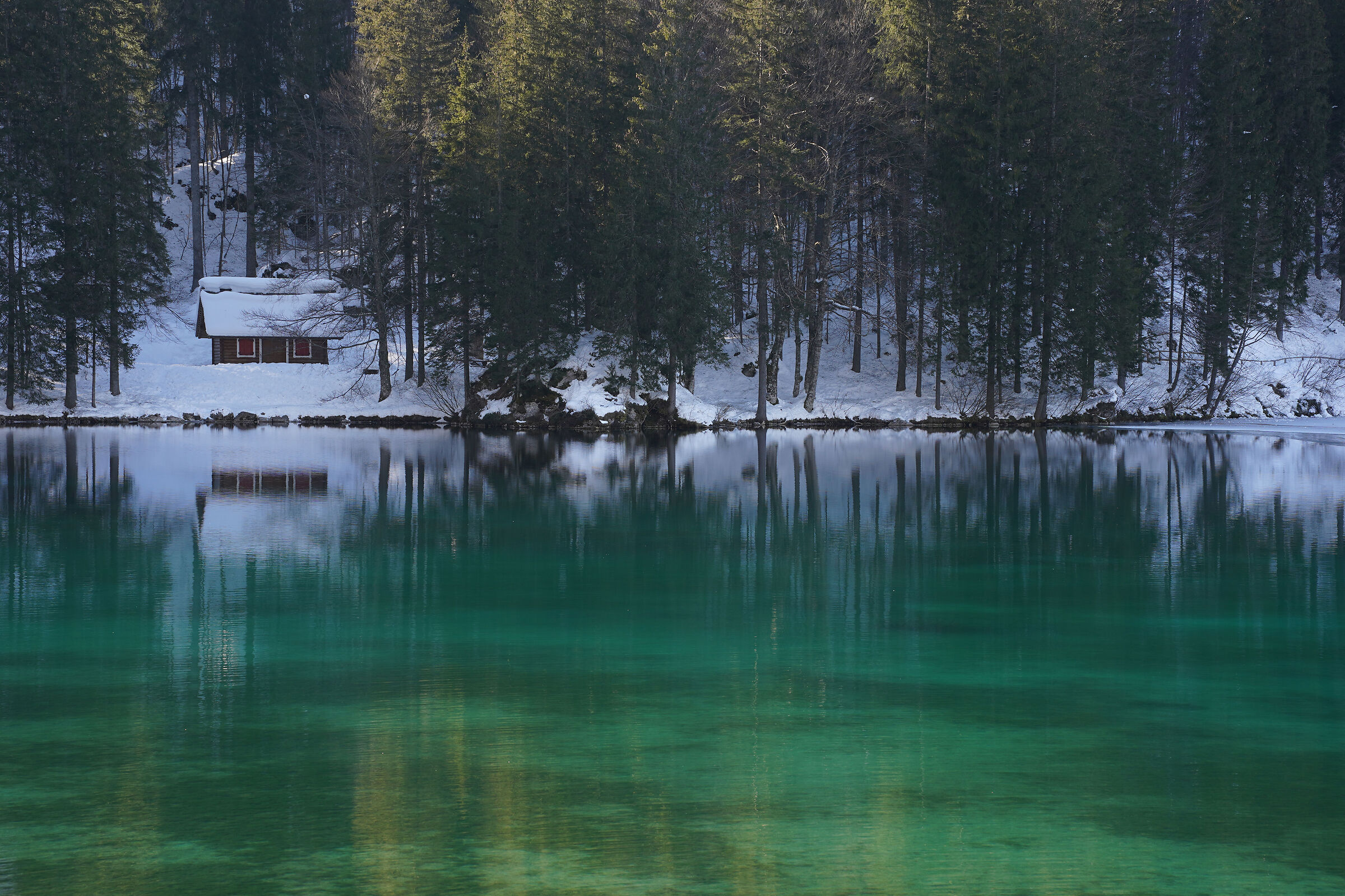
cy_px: 448
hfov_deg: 22.6
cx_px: 672
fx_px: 3362
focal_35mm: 90
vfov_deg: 15.2
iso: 200
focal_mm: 90
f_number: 11
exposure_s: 1/50
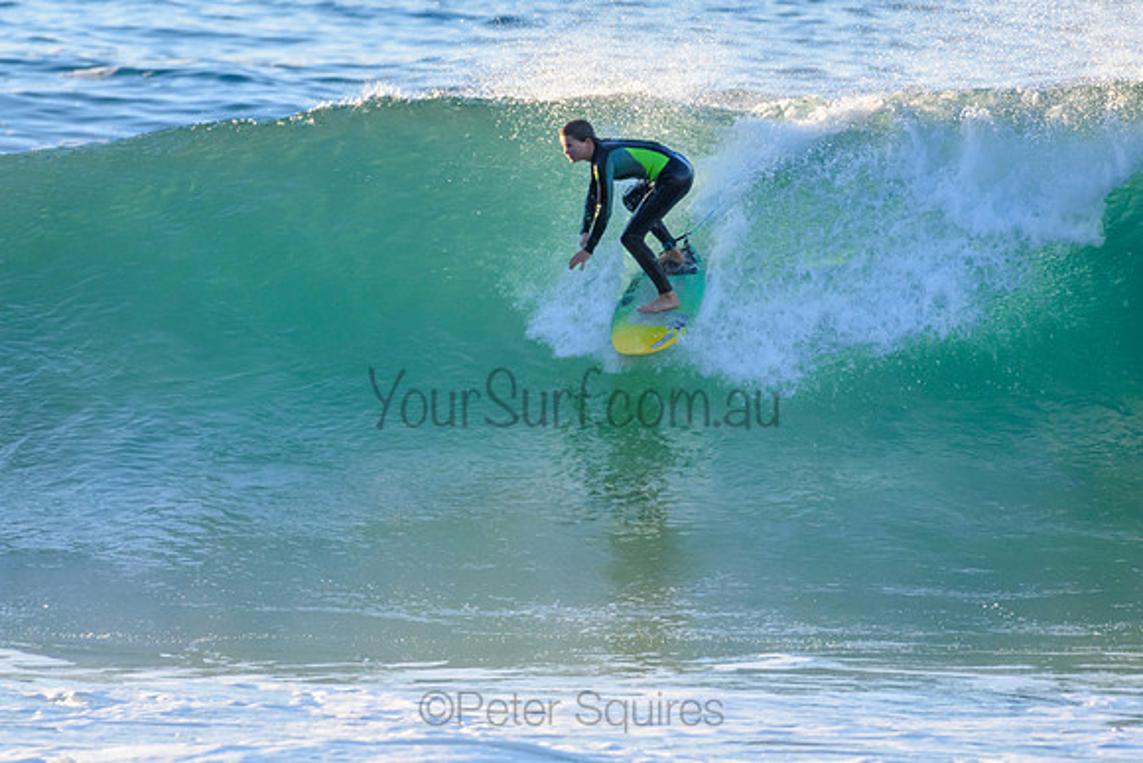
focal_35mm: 750
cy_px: 382
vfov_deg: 1.8
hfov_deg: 2.7
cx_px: 572
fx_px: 23817
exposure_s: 1/1600
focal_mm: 500
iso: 1000
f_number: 5.6
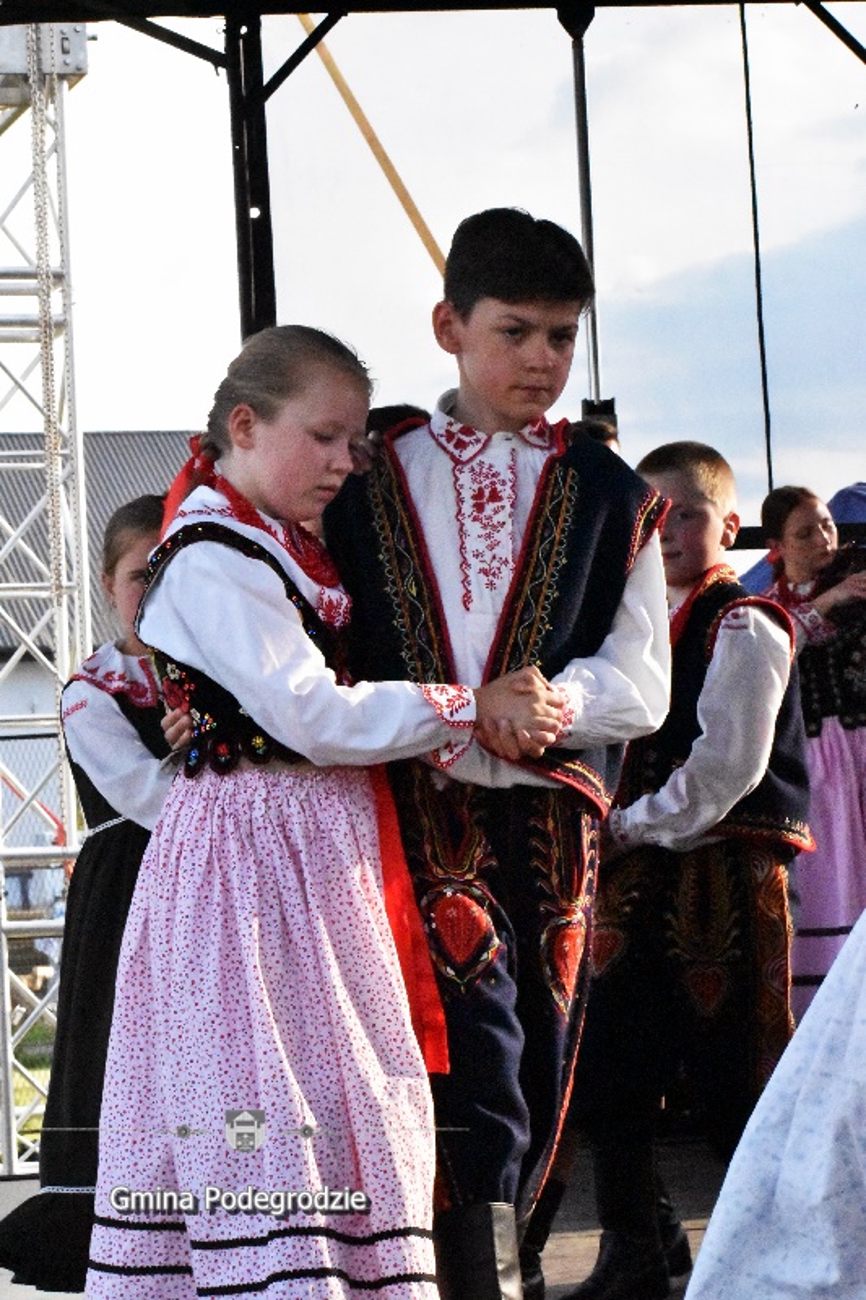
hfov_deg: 13.0
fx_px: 3790
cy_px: 650
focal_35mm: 105
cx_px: 433
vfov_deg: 19.5
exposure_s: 1/4000
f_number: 16
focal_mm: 70
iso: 25600
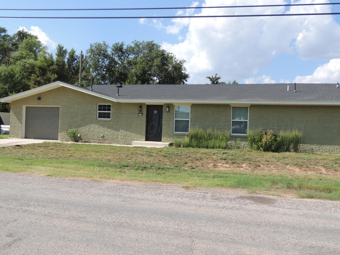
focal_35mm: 33
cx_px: 170
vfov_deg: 42.9
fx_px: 324
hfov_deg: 55.4
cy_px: 128
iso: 100
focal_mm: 5.8
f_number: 3.2
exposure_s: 1/1000
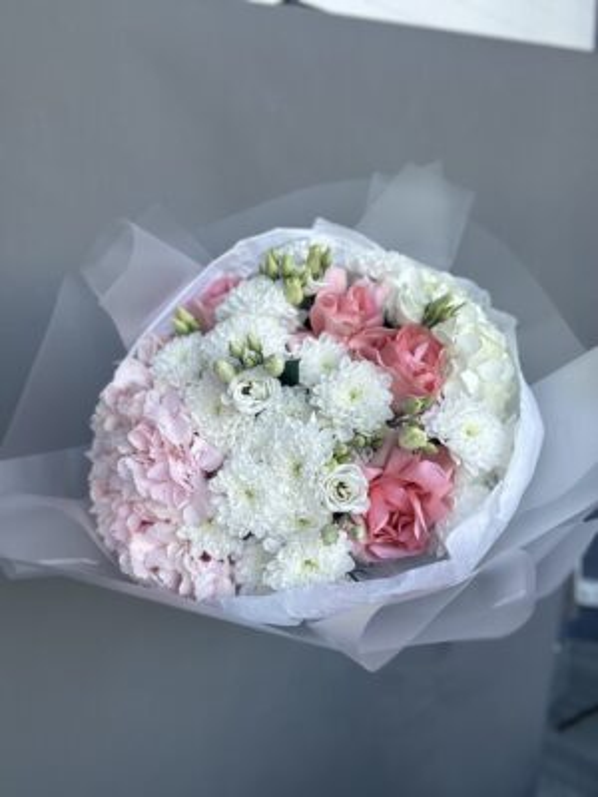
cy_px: 398
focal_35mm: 30
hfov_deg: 46.8
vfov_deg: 60.0
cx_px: 299
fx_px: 691
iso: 40
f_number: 1.9
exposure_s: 1/121
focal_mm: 2.69
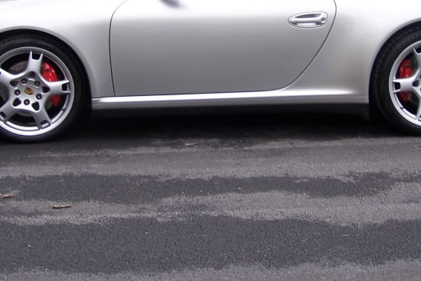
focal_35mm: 79
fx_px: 924
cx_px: 230
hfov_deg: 25.6
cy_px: 55
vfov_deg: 17.2
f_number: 2.8
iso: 80
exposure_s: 1/80
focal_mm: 6.7
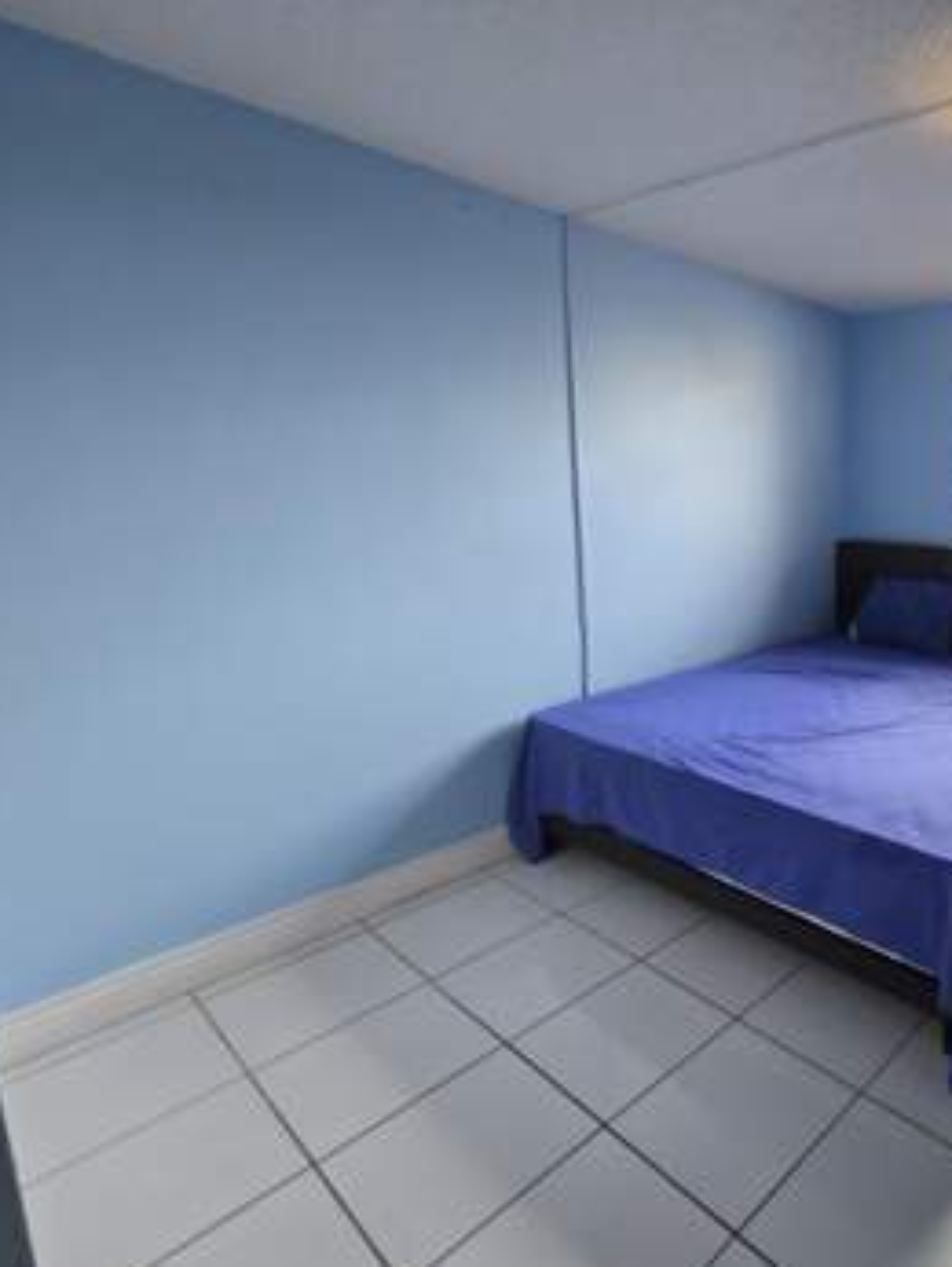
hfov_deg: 60.4
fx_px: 659
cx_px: 860
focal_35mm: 18
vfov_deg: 87.7
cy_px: 628
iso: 100
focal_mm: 2.2
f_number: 2.2
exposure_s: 1/60
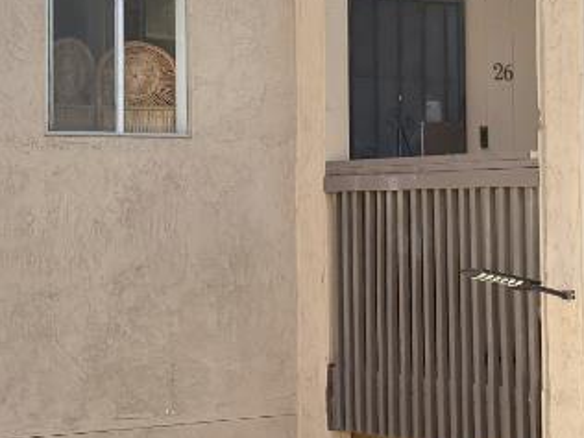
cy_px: 80
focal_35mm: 114
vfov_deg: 12.9
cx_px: 292
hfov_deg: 17.3
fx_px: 1923
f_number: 1.78
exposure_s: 1/1770
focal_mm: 6.76
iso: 100
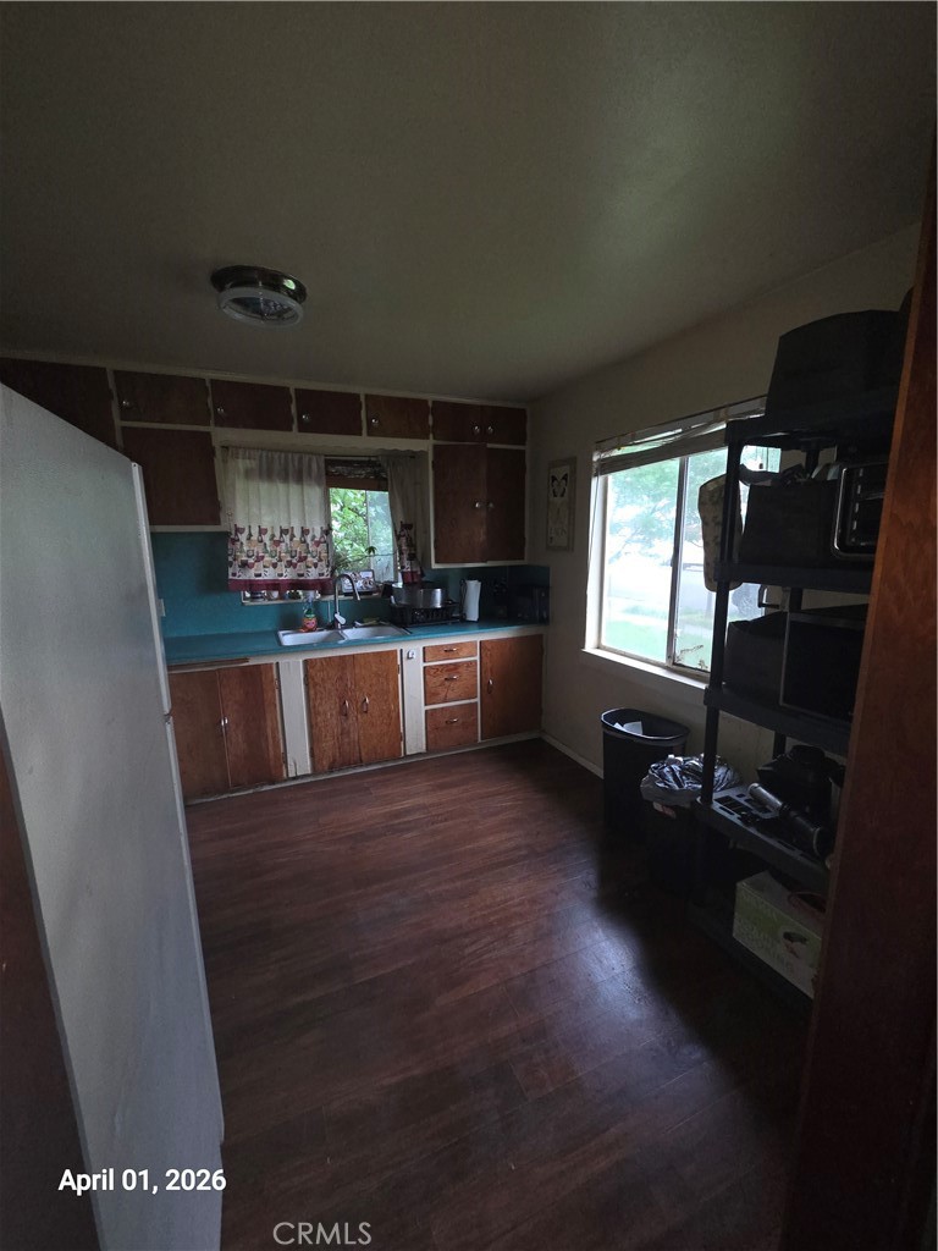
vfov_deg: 106.2
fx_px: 470
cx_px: 469
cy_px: 626
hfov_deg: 89.9
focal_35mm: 13
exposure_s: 1/60
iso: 160
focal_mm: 2.2
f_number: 2.2
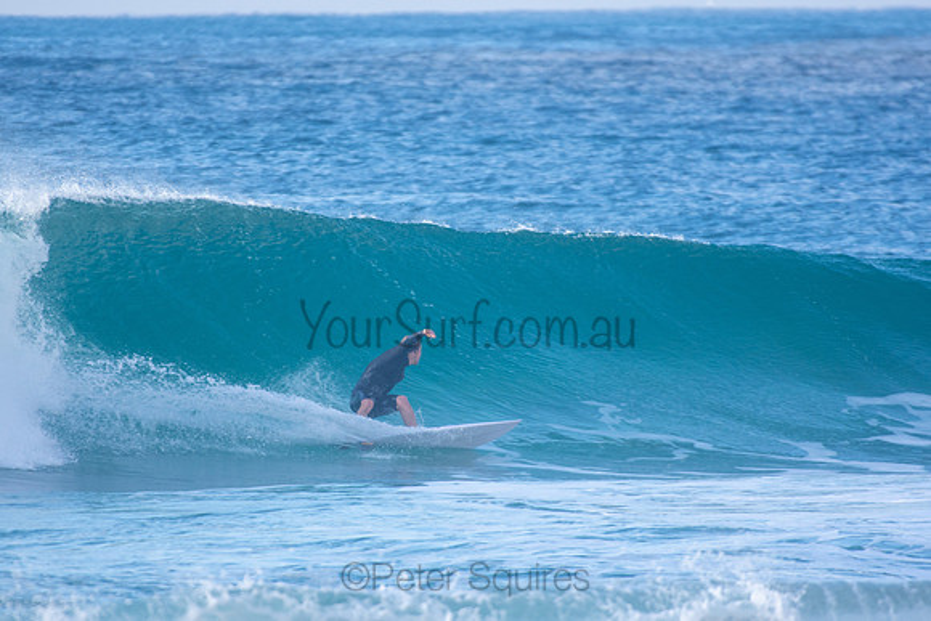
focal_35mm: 787
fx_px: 20363
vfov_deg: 1.7
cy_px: 310
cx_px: 466
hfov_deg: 2.6
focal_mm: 500
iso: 280
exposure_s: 1/640
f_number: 5.6
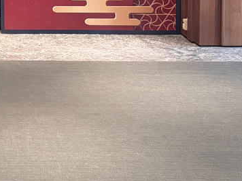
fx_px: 566
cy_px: -70
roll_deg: +0.1
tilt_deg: -2.9
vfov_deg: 16.9
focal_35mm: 81
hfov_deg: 22.3
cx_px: -47
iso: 500
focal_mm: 6.76
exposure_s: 1/60
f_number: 1.78
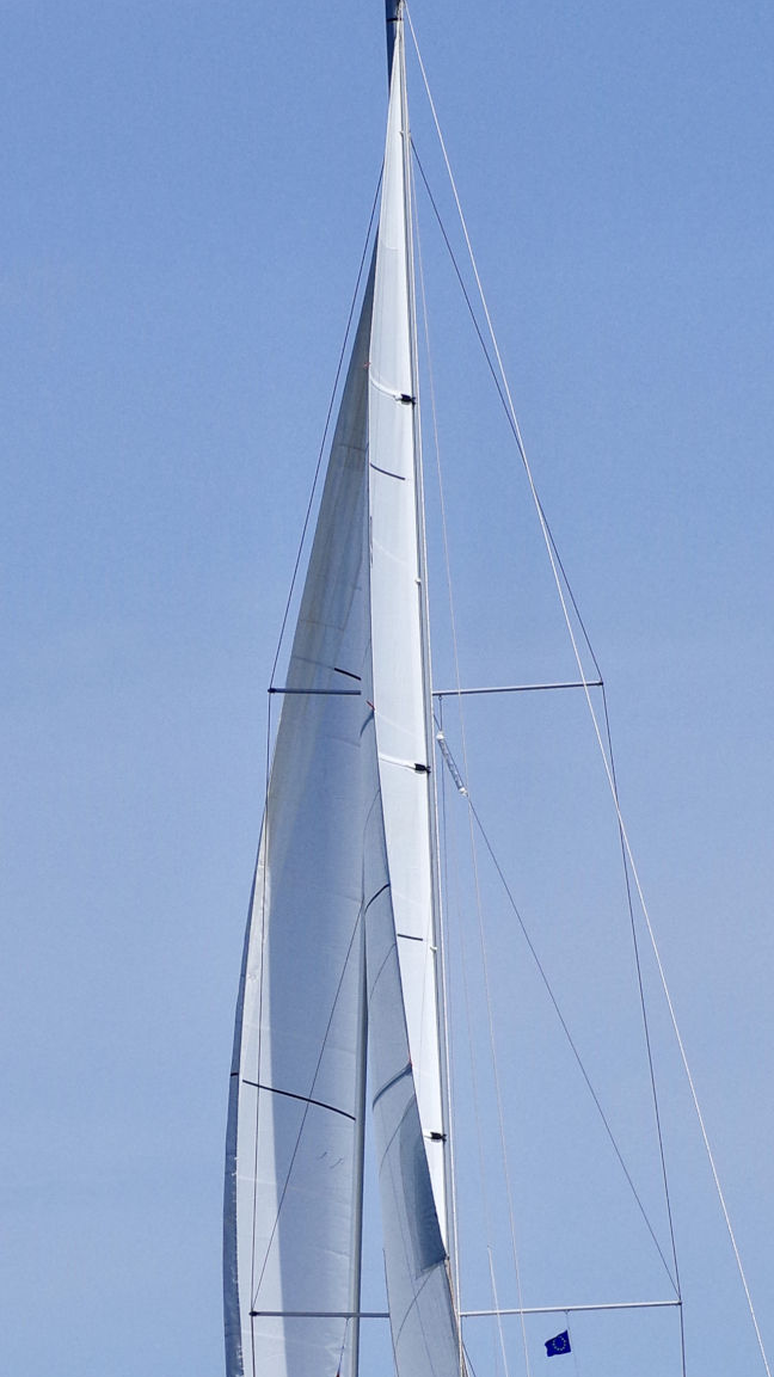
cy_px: 1115
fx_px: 7631
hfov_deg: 5.8
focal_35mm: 209
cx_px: 404
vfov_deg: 10.3
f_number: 13
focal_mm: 70
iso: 200
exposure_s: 1/640
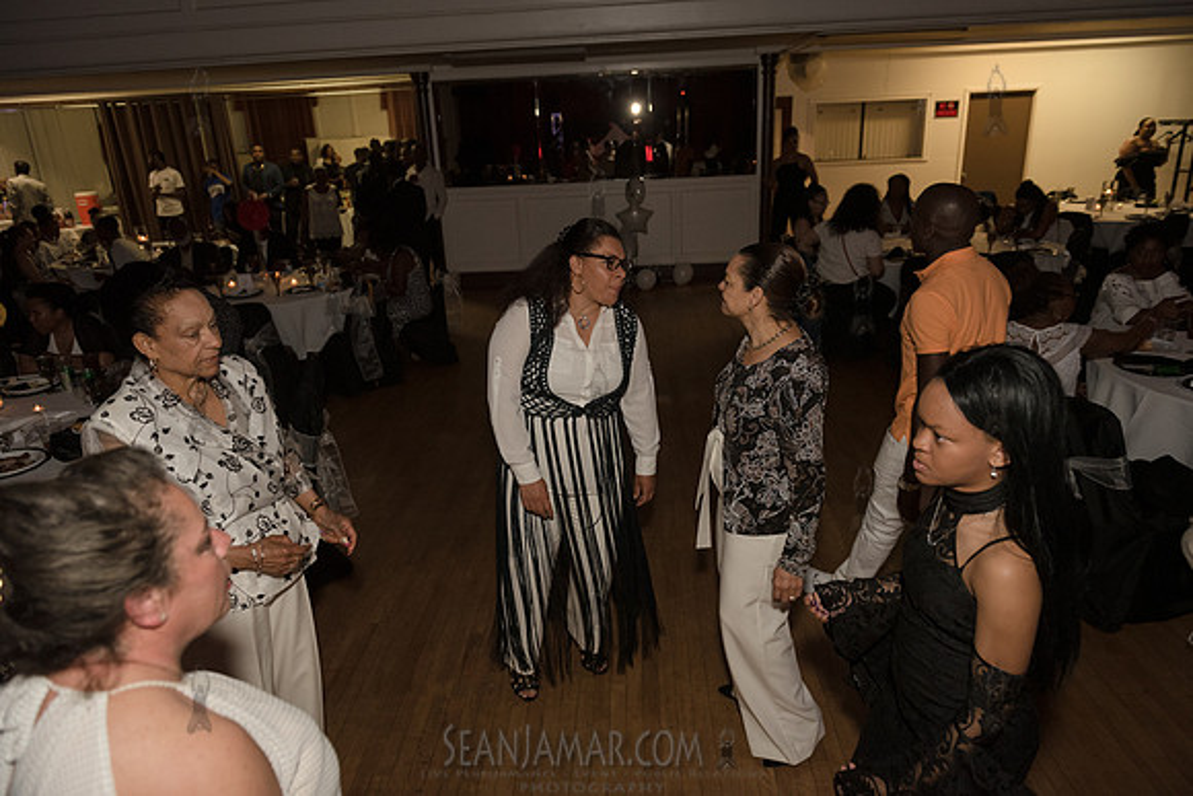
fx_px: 795
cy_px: 398
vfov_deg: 53.2
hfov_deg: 73.7
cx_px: 596
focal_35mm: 24
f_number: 3.5
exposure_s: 1/400
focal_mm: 24
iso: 2000
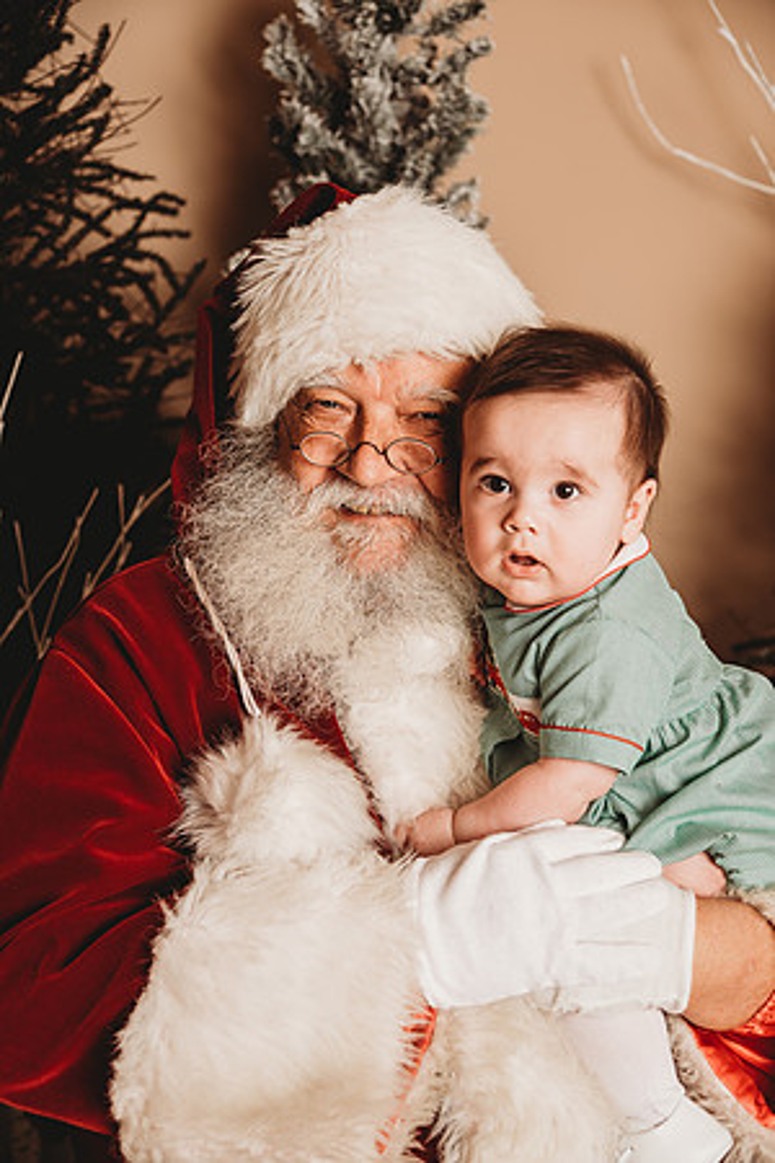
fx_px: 1679
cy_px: 582
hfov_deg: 26.0
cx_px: 388
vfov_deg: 38.2
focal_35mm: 52
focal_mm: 52
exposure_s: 1/160
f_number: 4
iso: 100
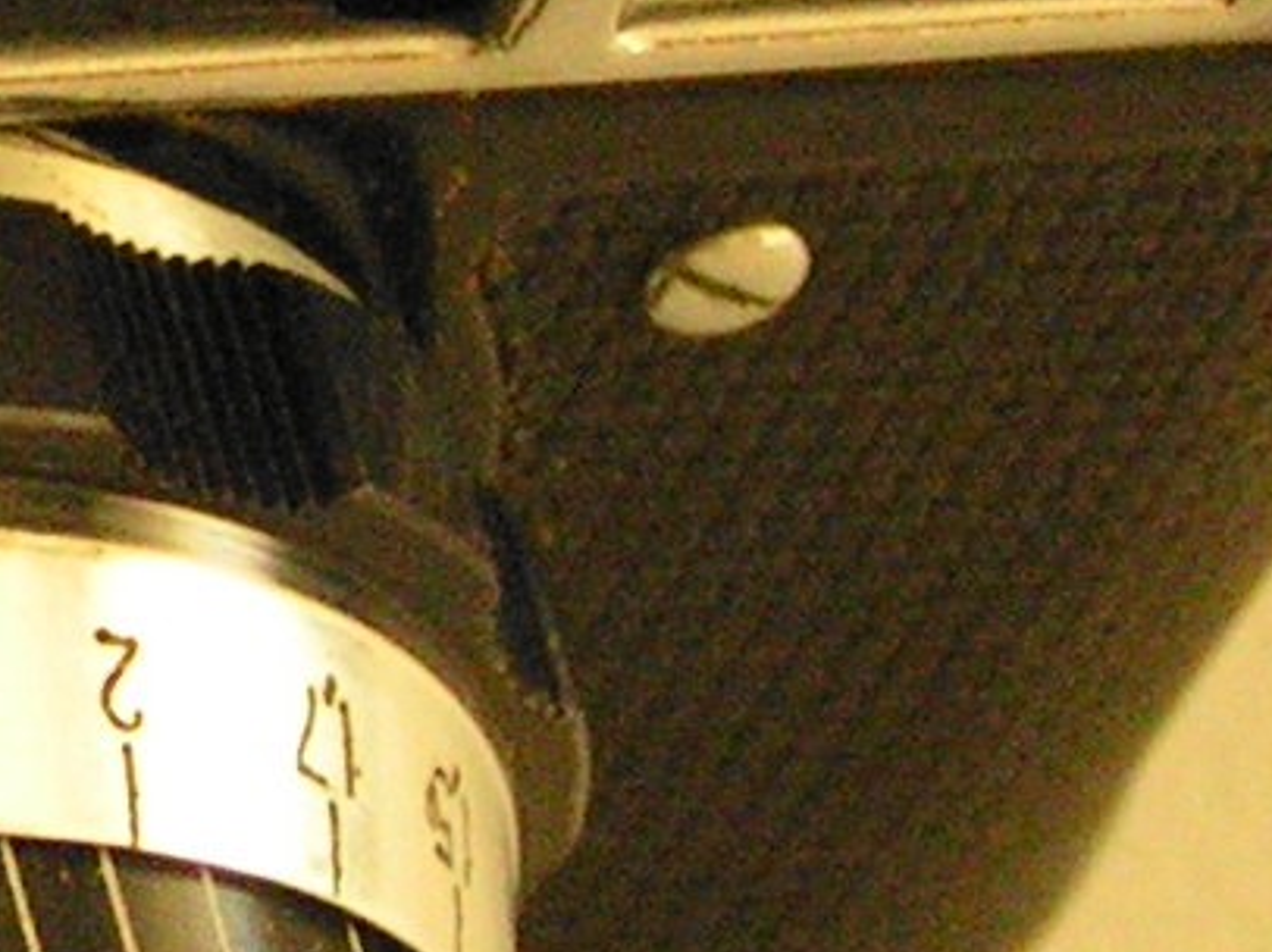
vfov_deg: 4.0
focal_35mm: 375
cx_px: -855
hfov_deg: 5.2
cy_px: -72
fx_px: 13772
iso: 200
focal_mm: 11.1
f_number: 3.2
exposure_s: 1/50
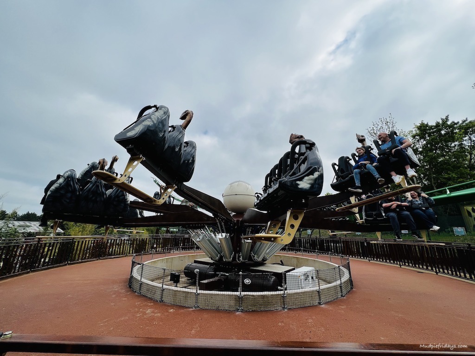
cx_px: 238
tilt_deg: +14.5
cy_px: 178
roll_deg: -0.4
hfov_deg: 106.2
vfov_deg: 89.9
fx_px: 178
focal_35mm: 13
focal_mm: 1.57
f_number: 1.8
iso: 32
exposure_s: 1/1815
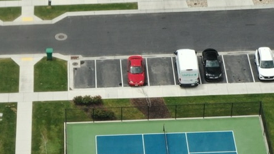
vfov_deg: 11.3
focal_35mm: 107
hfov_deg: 19.6
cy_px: 124
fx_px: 778
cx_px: 27
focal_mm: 10.26
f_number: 5
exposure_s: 1/160
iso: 100
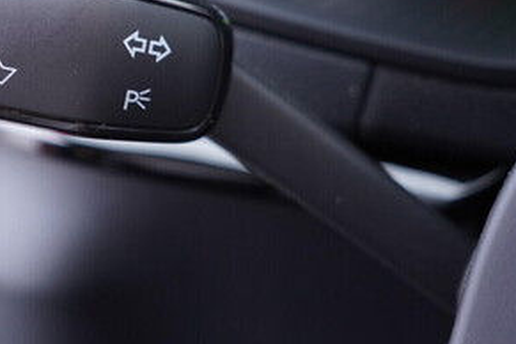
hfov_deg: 28.7
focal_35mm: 68
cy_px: 61
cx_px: 73
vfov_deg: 19.8
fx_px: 975
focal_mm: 24
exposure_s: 1/40
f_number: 2.8
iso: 400
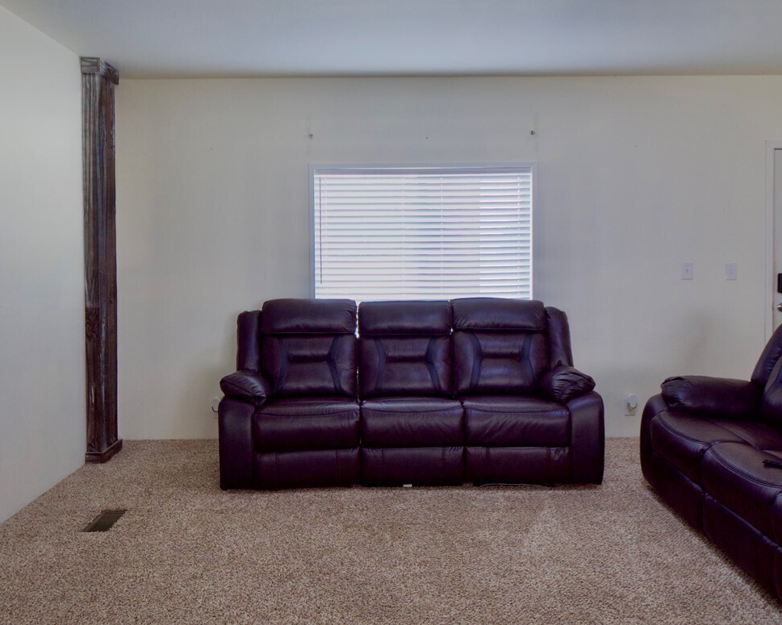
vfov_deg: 49.7
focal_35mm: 29
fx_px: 671
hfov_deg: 60.4
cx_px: 380
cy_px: 257
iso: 400
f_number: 3.5
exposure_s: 1/60
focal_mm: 9
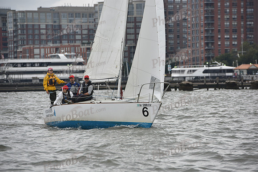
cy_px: 86
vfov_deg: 6.9
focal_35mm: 200
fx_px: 1434
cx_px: 129
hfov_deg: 10.3
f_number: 6.3
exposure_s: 1/800
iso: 400
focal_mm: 200
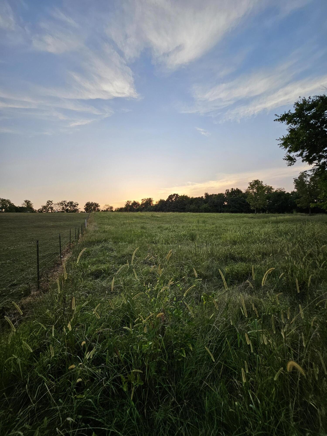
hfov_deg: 89.9
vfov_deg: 106.2
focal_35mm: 13
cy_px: 218
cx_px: 164
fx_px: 164
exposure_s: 1/208
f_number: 2.2
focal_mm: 1.74
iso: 32
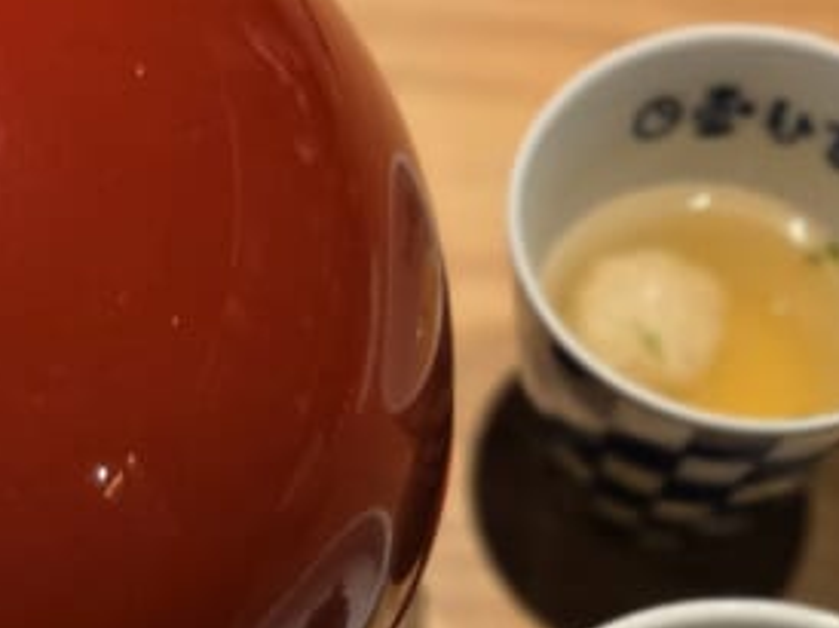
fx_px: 2083
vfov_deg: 16.1
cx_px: 171
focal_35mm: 86
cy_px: 855
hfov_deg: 22.5
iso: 250
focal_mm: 5.4
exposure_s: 1/100
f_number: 1.8
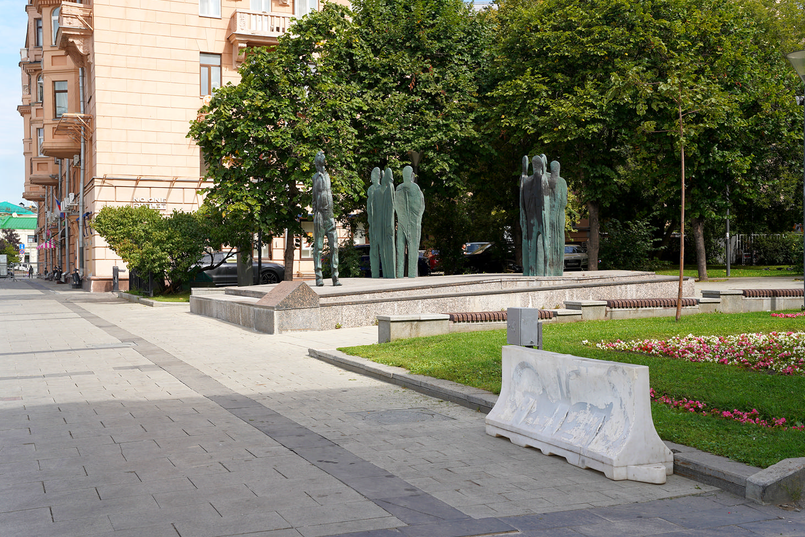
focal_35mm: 46
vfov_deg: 29.2
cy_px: 265
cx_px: 403
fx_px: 1029
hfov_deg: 42.7
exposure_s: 1/80
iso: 100
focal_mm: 45
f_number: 11
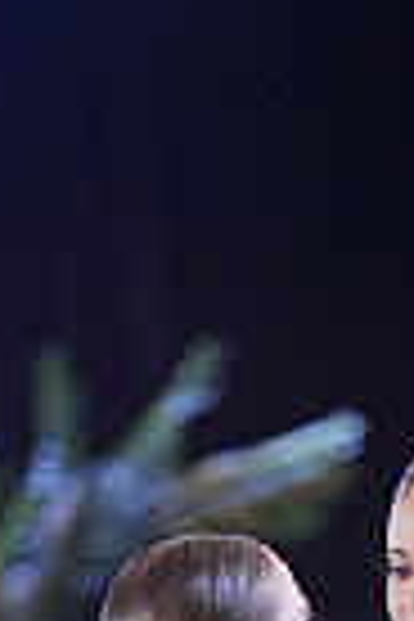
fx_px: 10884
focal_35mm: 631
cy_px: 1197
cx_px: 371
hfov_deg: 2.2
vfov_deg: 3.2
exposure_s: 1/500
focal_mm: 150
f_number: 2
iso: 1250
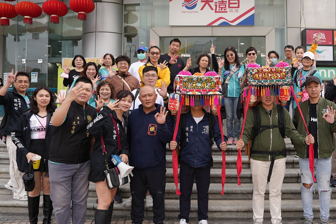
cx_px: 225
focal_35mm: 35
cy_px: 95
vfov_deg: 37.8
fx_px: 327
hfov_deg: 53.3
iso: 80
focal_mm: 25
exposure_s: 1/250
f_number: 4.5
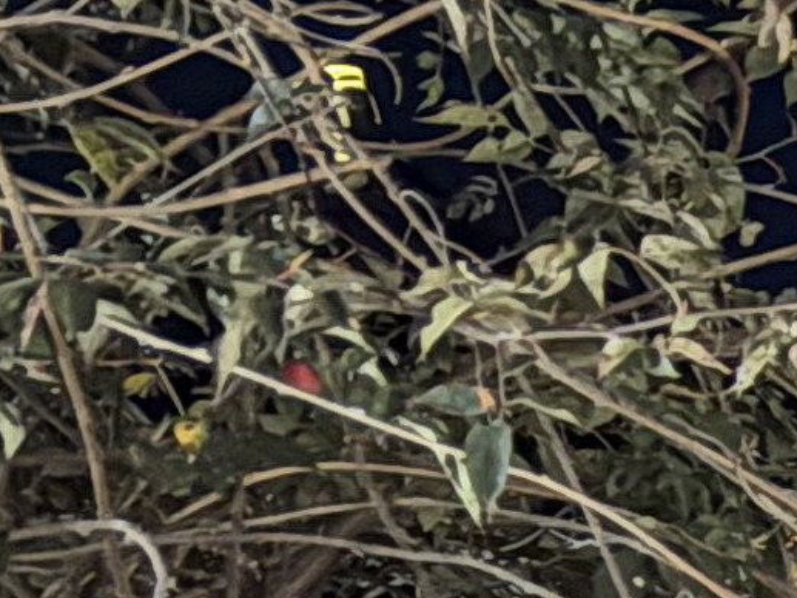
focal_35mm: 201
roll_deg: +0.9
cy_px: 1843
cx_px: 2858
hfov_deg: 7.7
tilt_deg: -4.1
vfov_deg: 6.7
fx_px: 4629
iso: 640
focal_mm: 5.96
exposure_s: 1/17
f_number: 1.6
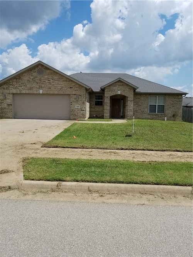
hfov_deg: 53.0
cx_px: 96
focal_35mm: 26
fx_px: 193
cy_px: 128
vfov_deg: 67.3
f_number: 1.7
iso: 50
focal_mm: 4.2
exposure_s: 1/4096
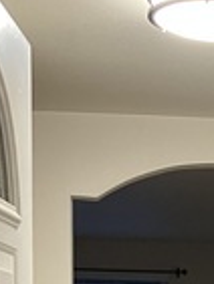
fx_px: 1086
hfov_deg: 11.1
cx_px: 252
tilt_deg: -12.0
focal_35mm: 132
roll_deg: -1.6
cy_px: 569
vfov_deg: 13.0
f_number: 1.8
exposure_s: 1/60
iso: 200
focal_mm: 3.99
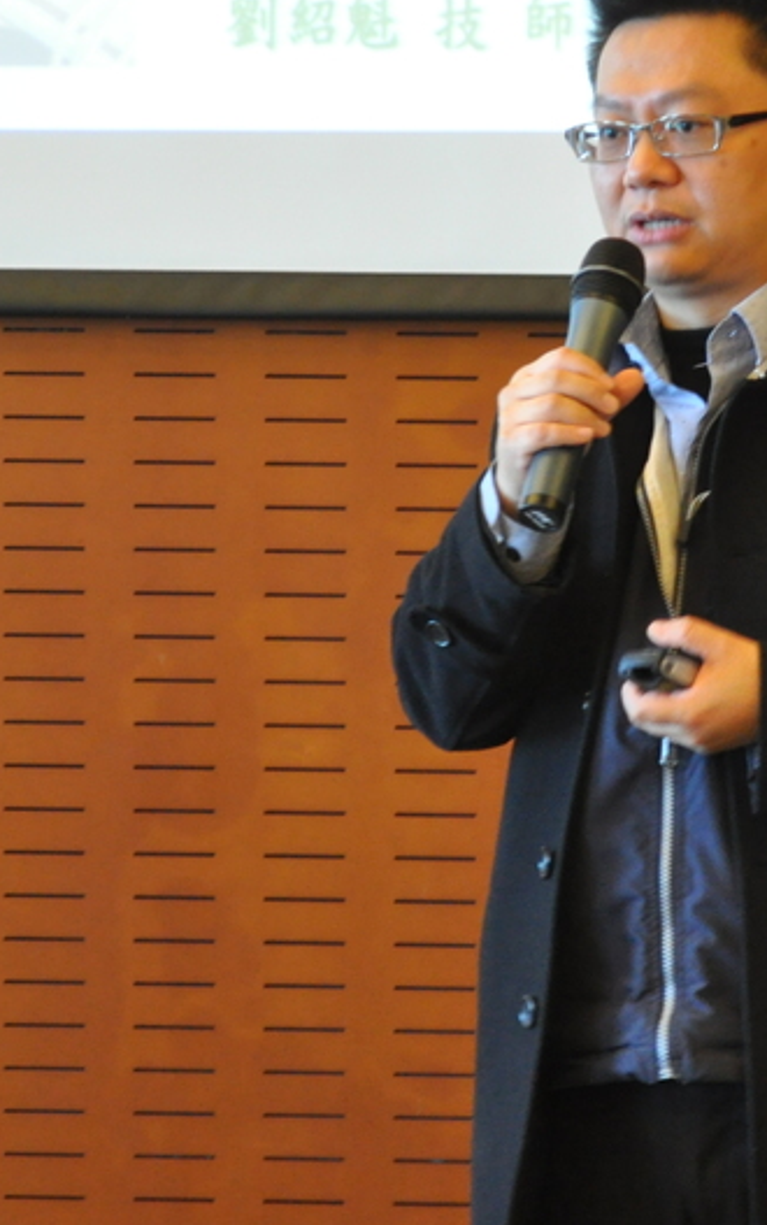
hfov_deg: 6.9
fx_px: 6385
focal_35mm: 191
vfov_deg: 10.9
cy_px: 410
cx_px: 718
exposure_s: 1/30
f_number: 5.6
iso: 1100
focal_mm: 55
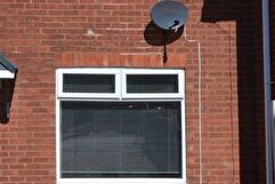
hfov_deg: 23.0
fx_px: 665
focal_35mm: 87
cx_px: 52
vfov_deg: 15.7
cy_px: 47
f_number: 22
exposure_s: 1/50
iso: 100
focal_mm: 20
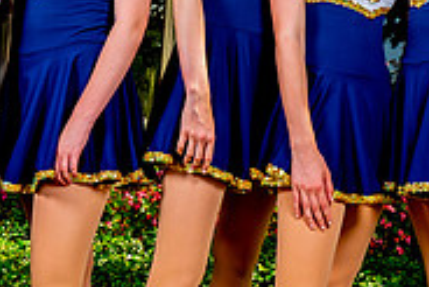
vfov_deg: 15.0
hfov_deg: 22.4
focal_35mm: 91
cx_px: 223
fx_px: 1085
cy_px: 118
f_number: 8
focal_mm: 28
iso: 100
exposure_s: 1/125
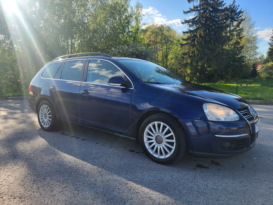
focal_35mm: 26
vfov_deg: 53.1
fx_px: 205
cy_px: 102
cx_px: 136
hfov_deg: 67.3
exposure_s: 1/892
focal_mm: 5.4
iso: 40
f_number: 1.8
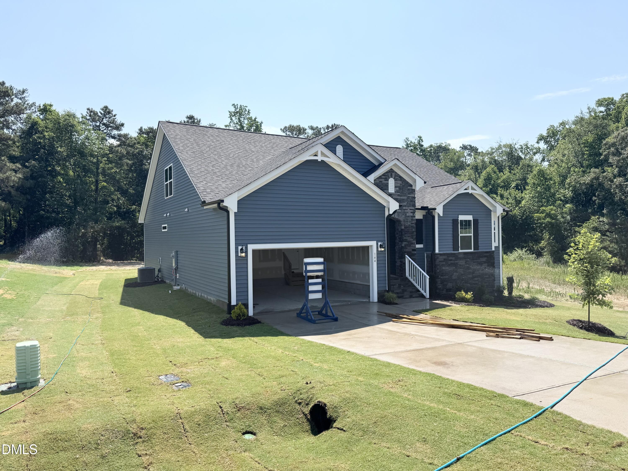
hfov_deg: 71.6
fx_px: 435
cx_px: 314
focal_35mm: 24
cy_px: 236
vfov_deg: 56.8
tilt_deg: -0.2
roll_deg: +0.9
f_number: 1.78
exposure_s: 1/5814
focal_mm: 6.76
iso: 80
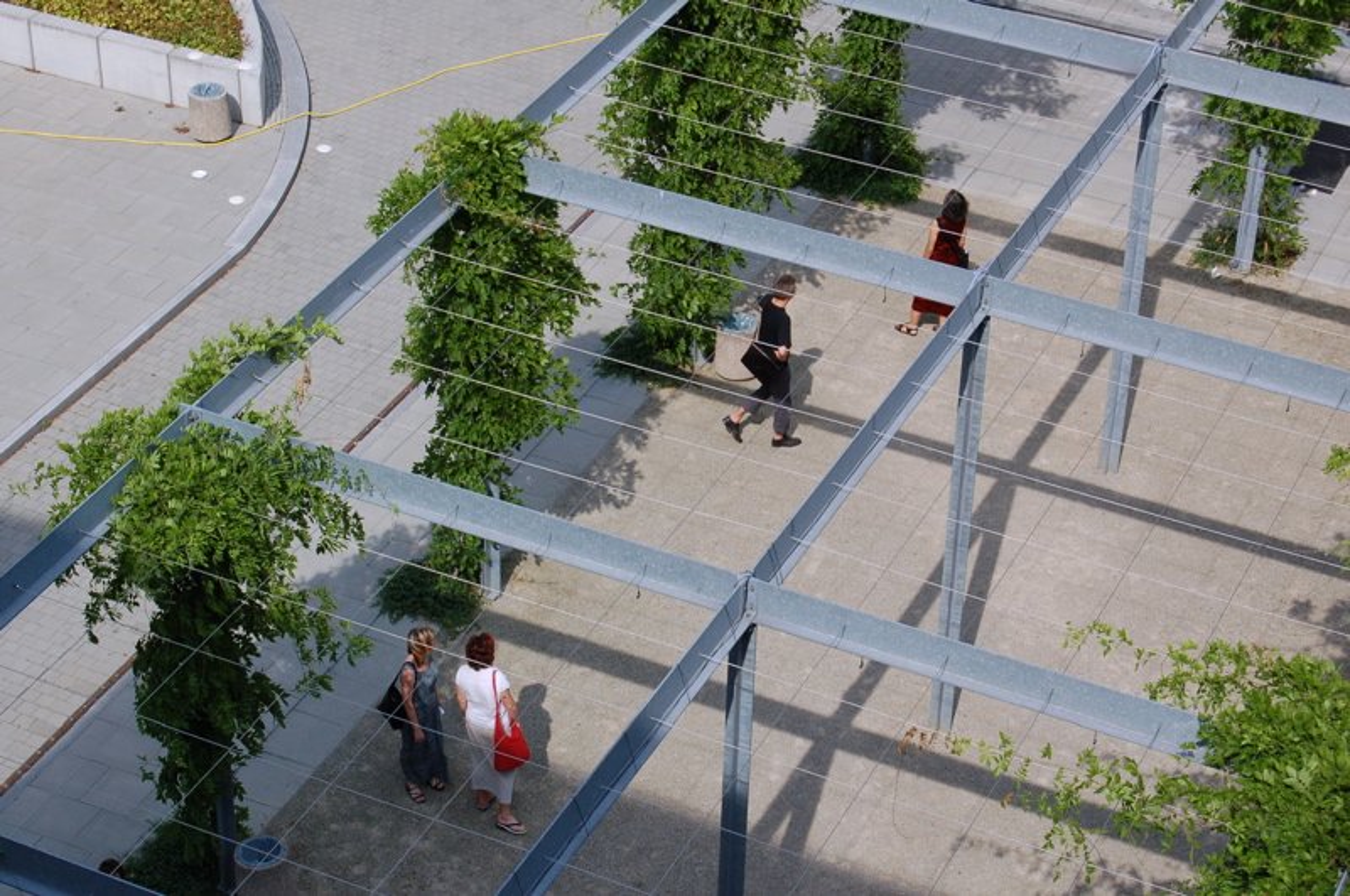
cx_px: 675
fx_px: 3089
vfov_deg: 16.5
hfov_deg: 24.7
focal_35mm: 82
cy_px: 448
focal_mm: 55
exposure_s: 1/320
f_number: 9
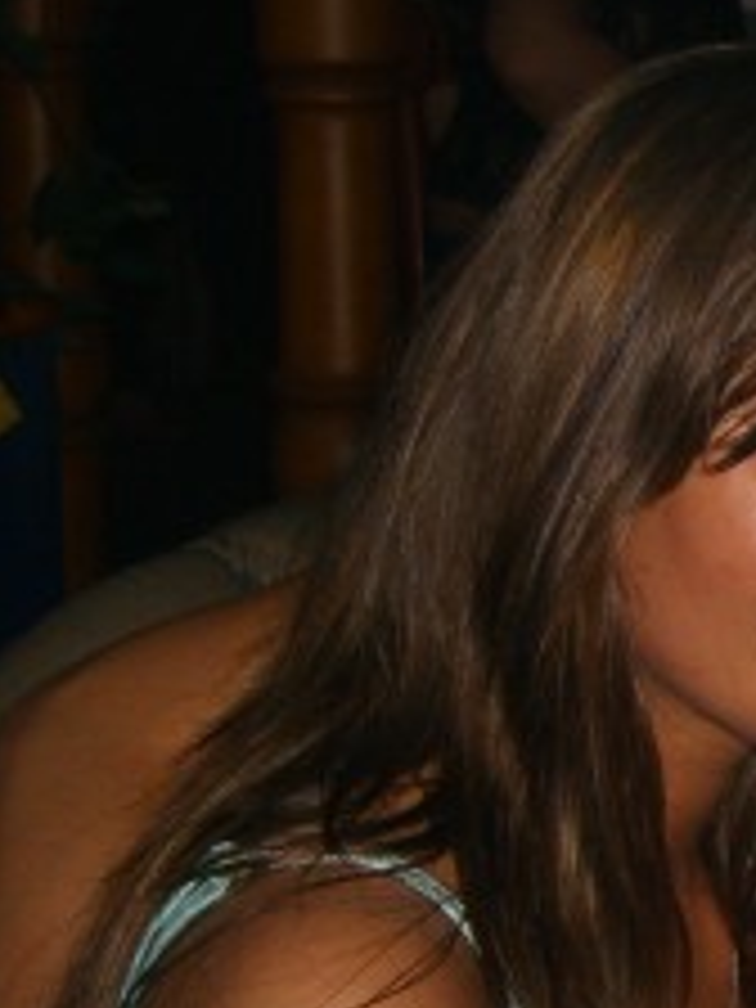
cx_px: 981
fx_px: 2970
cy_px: 630
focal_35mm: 102
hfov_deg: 13.9
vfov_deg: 19.2
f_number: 2.8
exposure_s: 1/60
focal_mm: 7.9
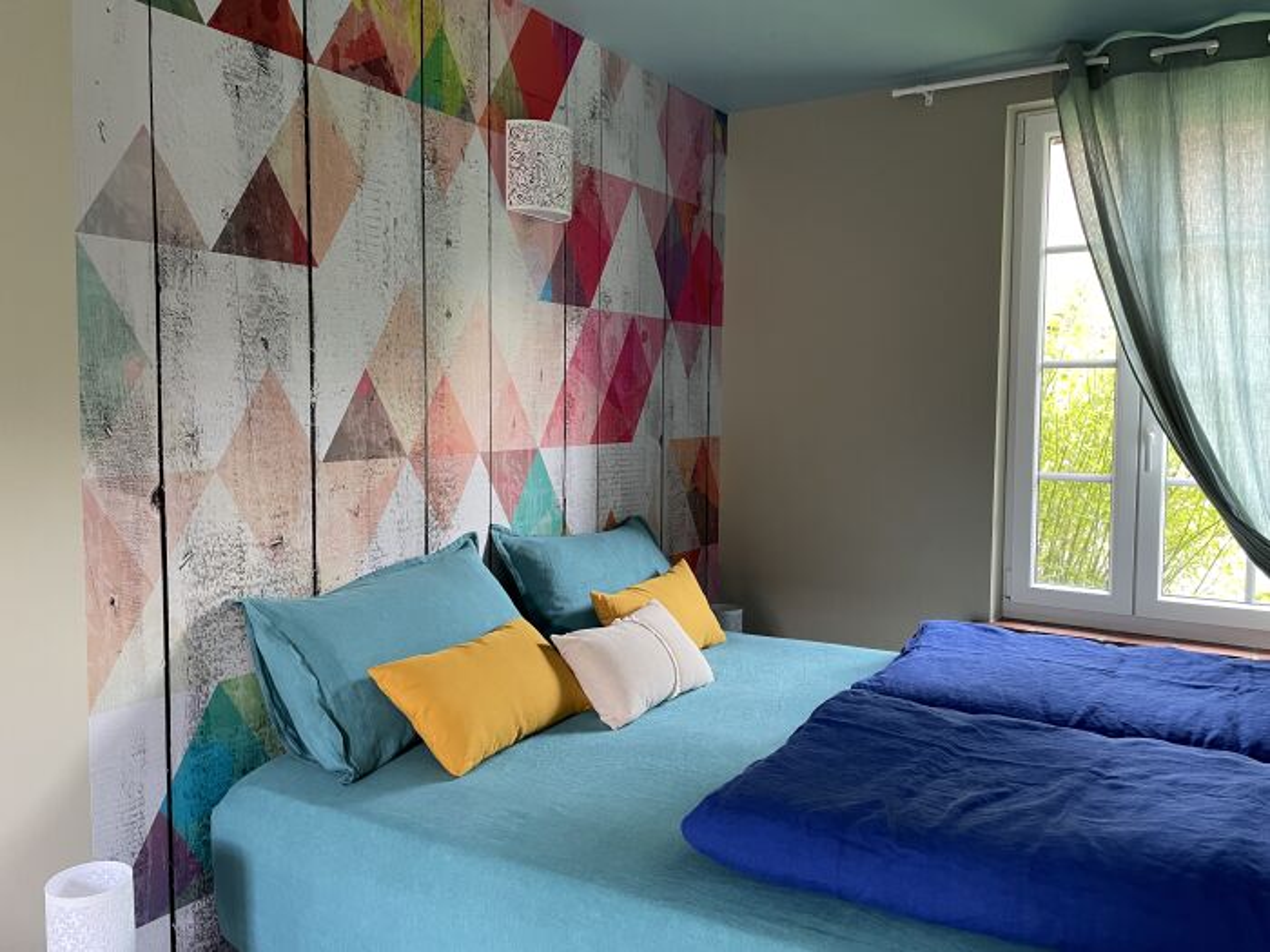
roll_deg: -0.5
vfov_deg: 53.1
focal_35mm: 26
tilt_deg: -3.8
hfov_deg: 67.3
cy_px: 476
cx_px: 635
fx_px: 954
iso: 250
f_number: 1.6
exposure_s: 1/60
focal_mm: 4.2
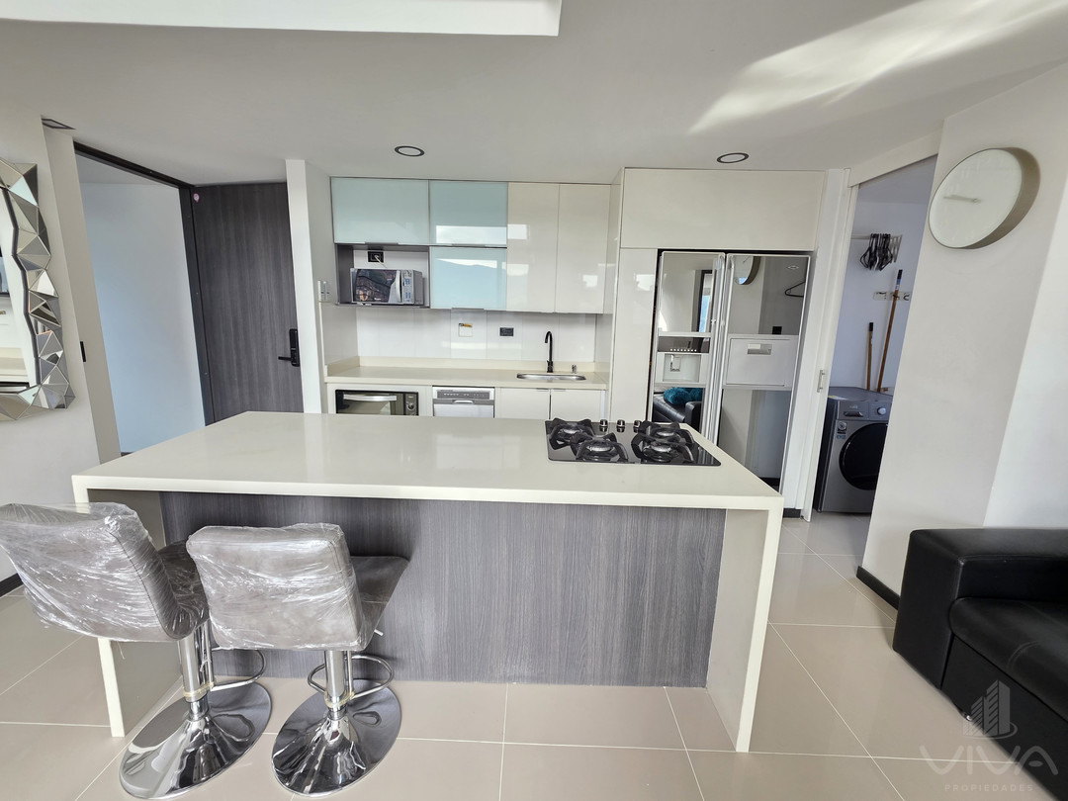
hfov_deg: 106.2
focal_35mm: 13
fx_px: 401
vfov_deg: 89.9
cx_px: 534
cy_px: 400
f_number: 1.9
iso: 200
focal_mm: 2.2
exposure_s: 1/120
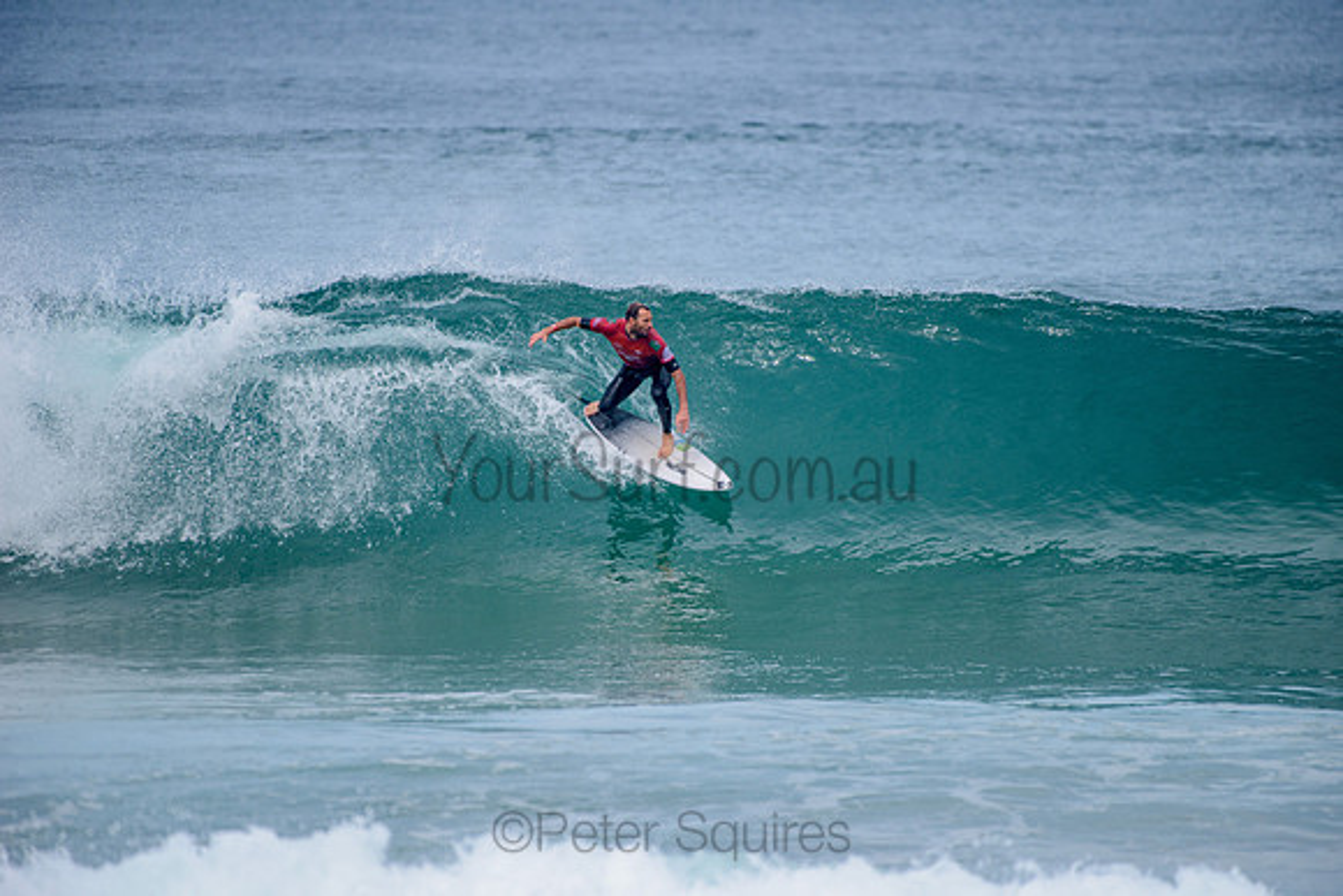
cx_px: 672
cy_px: 448
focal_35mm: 500
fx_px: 18656
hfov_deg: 4.1
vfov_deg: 2.8
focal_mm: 500
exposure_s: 1/2000
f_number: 5.6
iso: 250
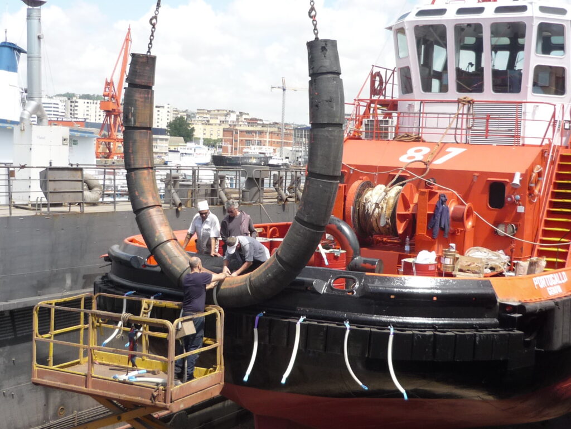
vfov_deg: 27.5
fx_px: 874
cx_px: 286
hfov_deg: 36.2
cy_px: 214
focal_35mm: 53
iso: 100
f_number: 2.8
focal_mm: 5.5
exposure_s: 1/800
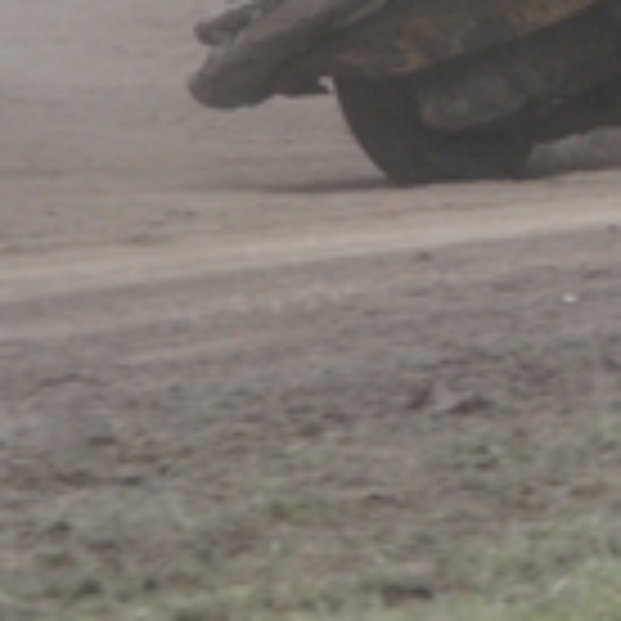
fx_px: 13193
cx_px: 792
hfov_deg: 2.7
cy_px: -153
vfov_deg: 2.7
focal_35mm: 650
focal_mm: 110
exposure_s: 1/500
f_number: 5.3
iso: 560
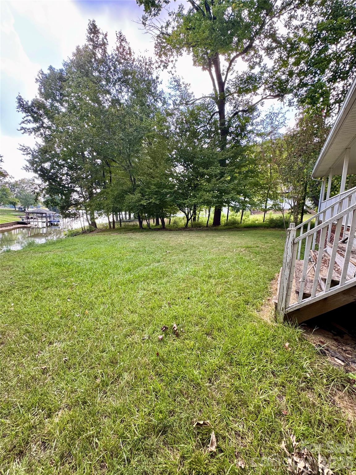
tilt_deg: -9.7
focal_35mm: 14
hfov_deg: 85.7
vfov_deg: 102.1
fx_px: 192
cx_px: 178
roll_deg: -2.0
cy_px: 238
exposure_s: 1/99
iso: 64
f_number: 2.2
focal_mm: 2.22
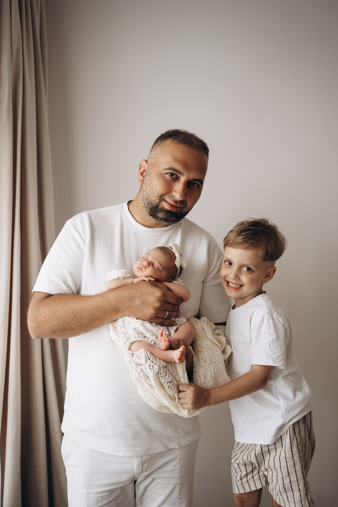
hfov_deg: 37.9
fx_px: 493
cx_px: 169
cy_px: 254
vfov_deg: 54.4
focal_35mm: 35
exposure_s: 1/200
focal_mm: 35
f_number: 2.5
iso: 125
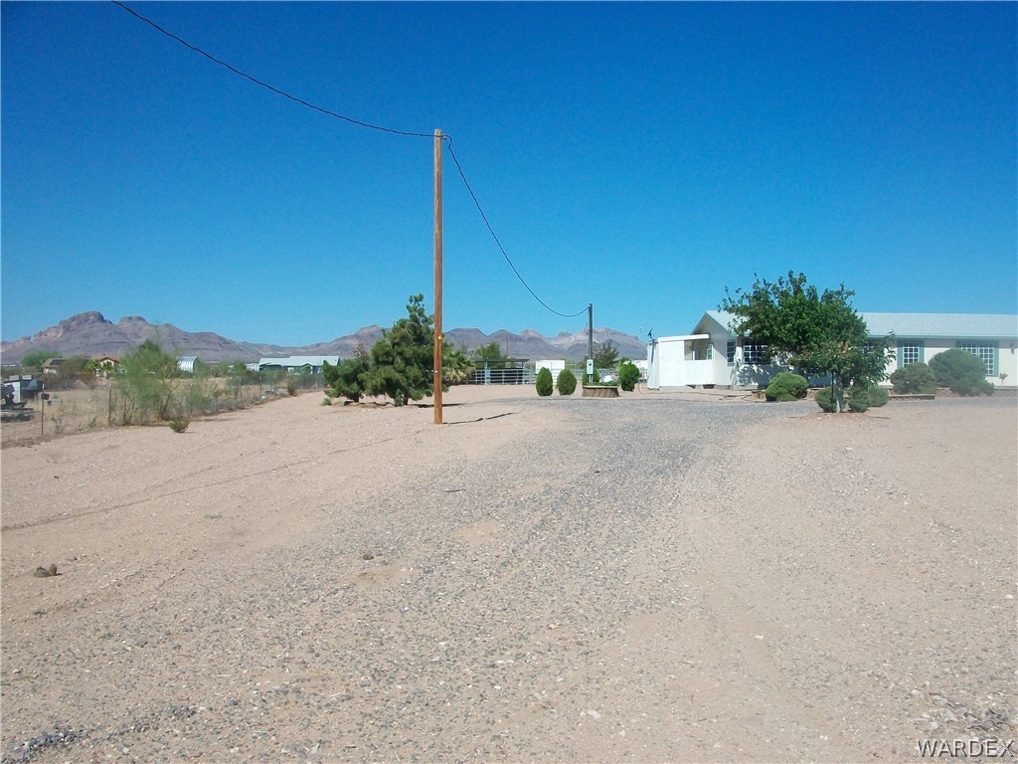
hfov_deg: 54.0
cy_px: 382
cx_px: 509
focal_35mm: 34
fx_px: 1000
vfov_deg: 41.8
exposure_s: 1/640
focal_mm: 5.7
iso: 80
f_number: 5.5
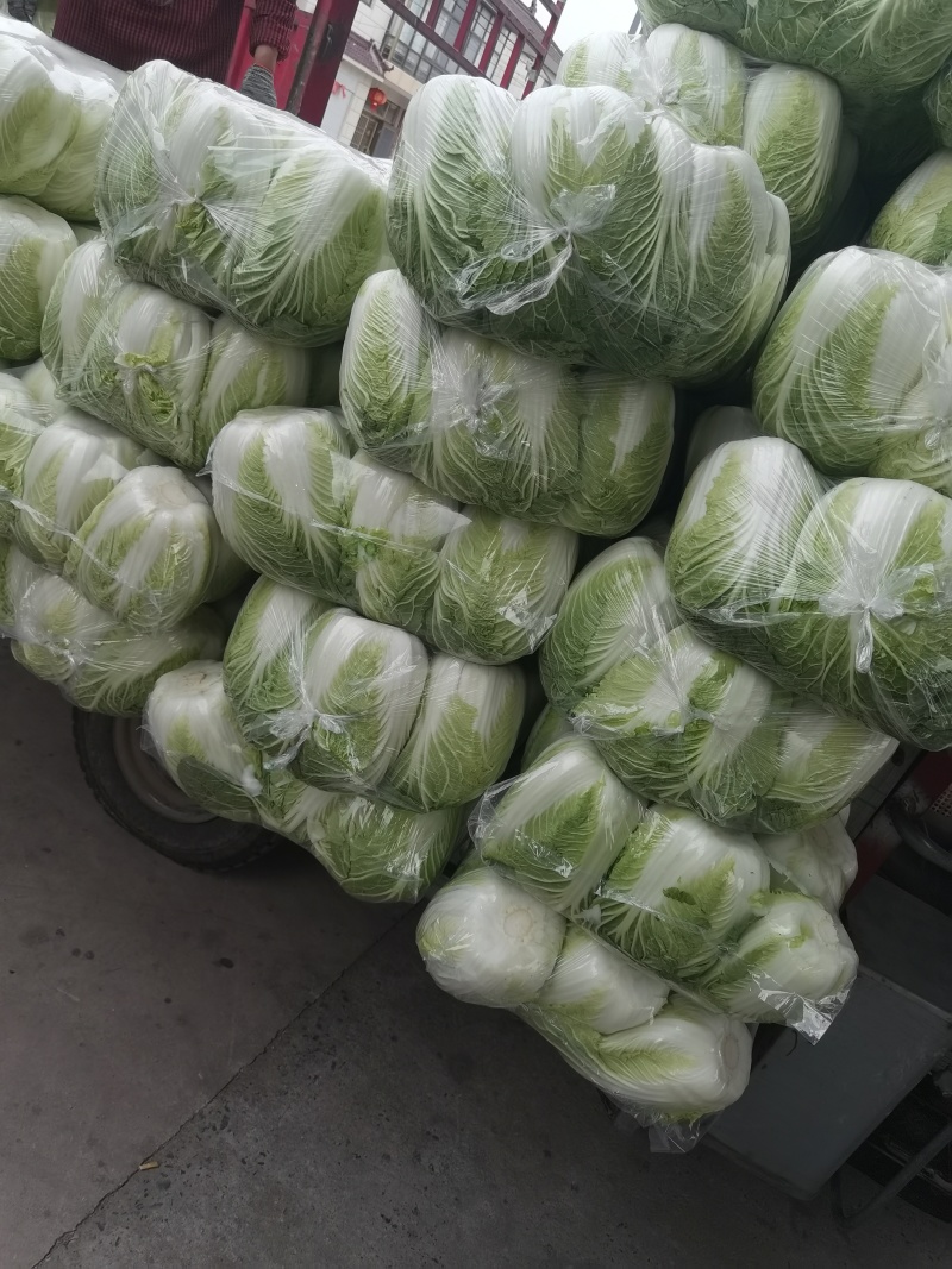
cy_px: 634
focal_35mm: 27
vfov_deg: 65.3
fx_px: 990
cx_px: 476
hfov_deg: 51.3
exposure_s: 1/1229
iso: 50
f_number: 1.9
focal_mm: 6.71
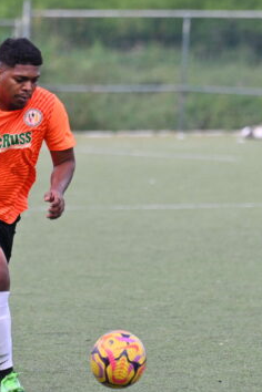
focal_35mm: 400
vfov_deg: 5.2
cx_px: 53
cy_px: 212
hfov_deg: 3.4
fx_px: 4366
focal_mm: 150
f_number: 3.2
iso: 1600
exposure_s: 1/4000
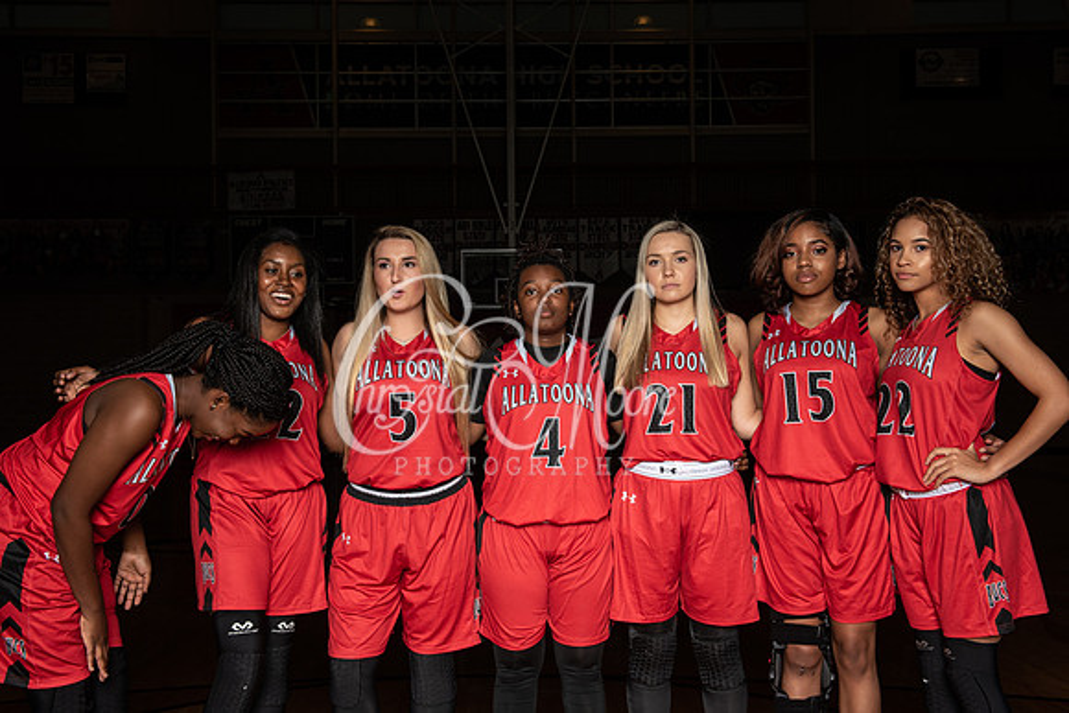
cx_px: 534
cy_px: 356
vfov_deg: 31.9
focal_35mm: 42
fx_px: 1247
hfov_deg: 46.4
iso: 320
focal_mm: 42
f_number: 14
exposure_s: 1/200
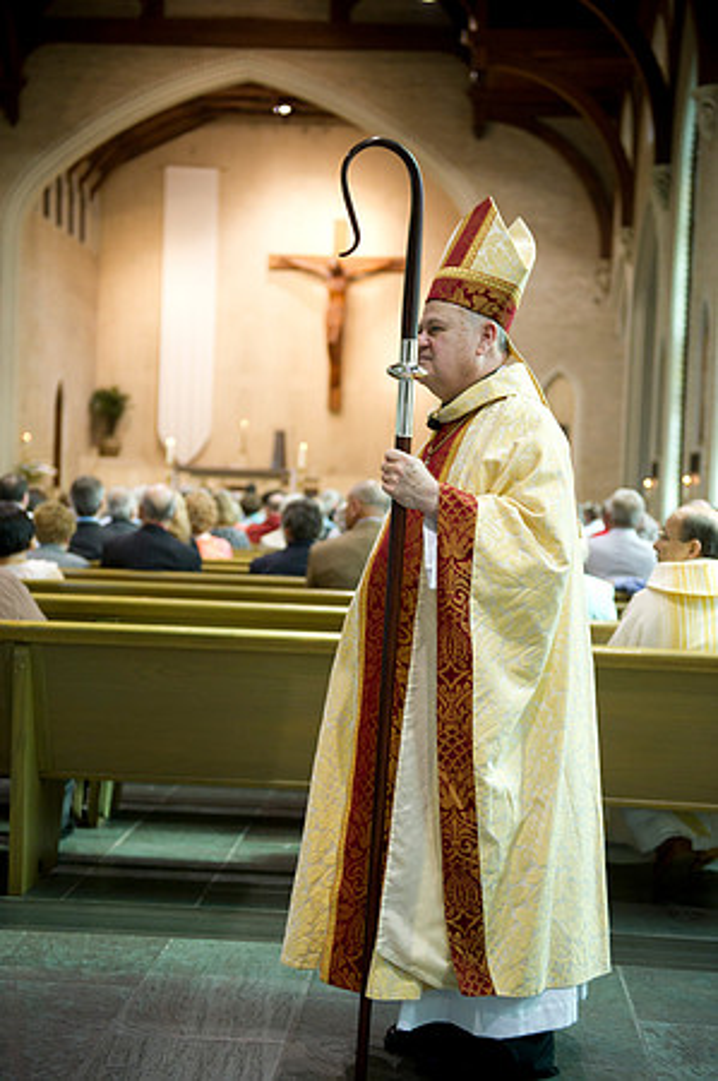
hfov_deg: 28.0
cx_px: 359
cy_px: 540
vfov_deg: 41.2
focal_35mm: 48
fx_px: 1439
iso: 2000
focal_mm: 48
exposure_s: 1/125
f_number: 2.8
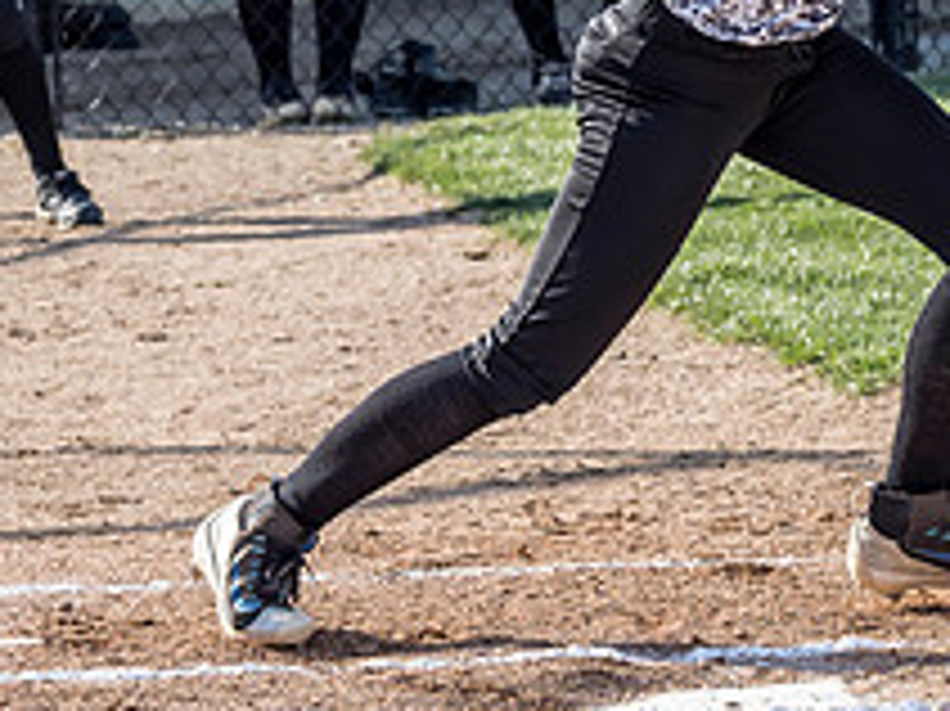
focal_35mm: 402
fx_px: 11026
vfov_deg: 3.7
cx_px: 707
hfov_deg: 4.9
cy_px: -97
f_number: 5
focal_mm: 73
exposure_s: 1/1000
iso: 400
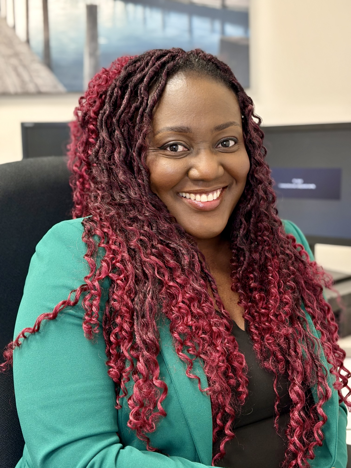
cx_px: 176
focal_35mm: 52
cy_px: 234
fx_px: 703
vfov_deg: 36.8
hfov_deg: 28.0
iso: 160
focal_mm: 5.96
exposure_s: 1/40
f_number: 1.6
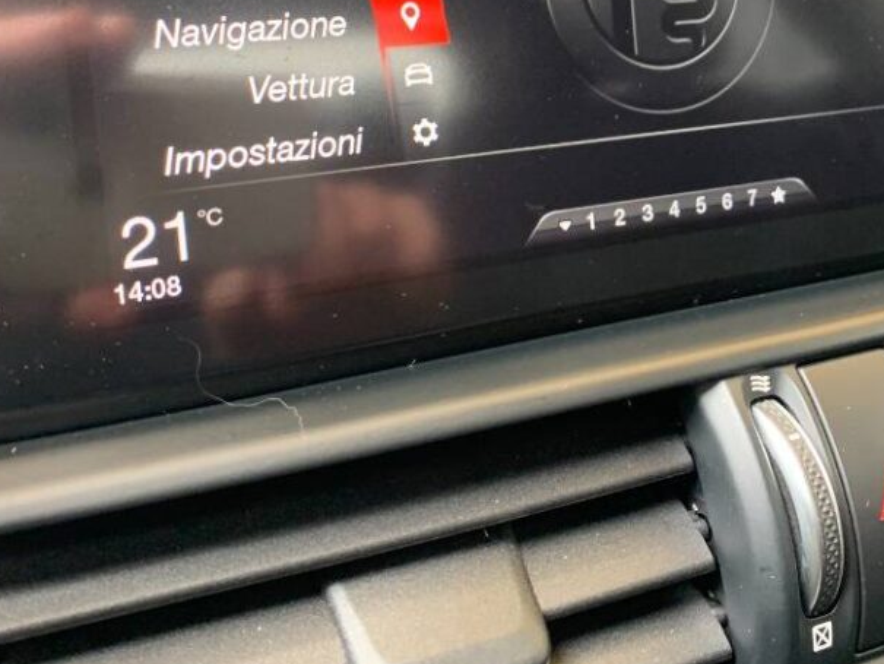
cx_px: 473
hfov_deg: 42.9
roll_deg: -1.5
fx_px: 1124
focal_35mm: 44
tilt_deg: -13.7
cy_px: 124
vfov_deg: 31.9
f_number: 1.8
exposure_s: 1/48
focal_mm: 4.25
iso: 320
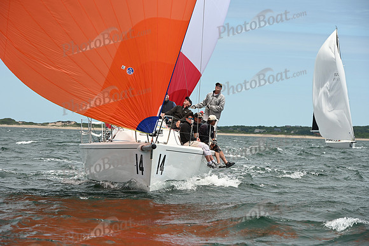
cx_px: 184
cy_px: 123
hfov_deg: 12.1
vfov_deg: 8.1
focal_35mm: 170
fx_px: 1743
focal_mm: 170
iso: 320
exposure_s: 1/1000
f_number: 10
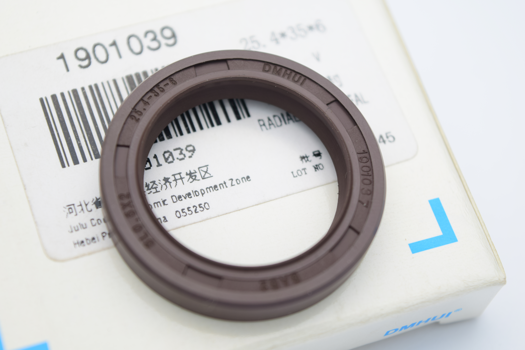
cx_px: 262
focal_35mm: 82
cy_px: 175
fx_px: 1203
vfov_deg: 16.6
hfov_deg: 24.6
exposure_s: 1/6
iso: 100
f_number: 5.6
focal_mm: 55
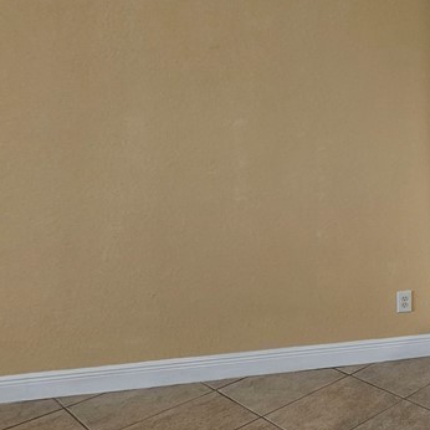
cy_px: 129
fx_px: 478
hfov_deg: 32.0
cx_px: 598
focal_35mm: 34
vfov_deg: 47.3
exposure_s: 1/60
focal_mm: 2.2
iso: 100
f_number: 2.2
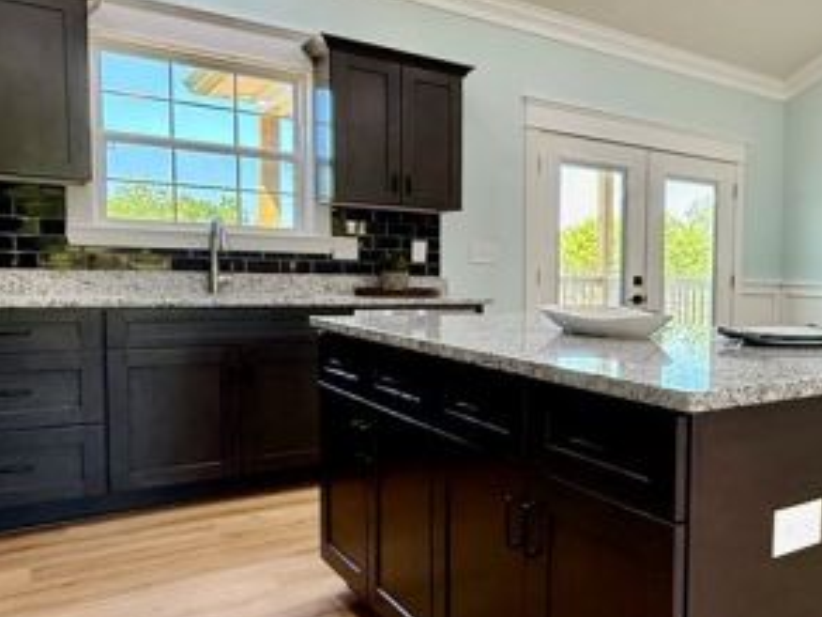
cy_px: 327
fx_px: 760
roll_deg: -1.7
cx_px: 753
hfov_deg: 49.9
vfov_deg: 44.1
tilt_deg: -2.9
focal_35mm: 32
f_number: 2.2
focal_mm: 2.22
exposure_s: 1/120
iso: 320
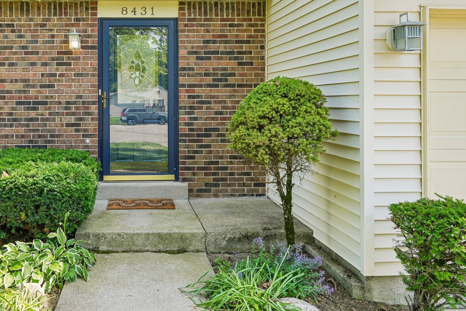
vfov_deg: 37.5
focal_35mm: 35
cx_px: 141
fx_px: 450
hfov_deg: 53.2
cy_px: 97
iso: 100
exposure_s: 1/30
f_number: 8
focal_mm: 21.5
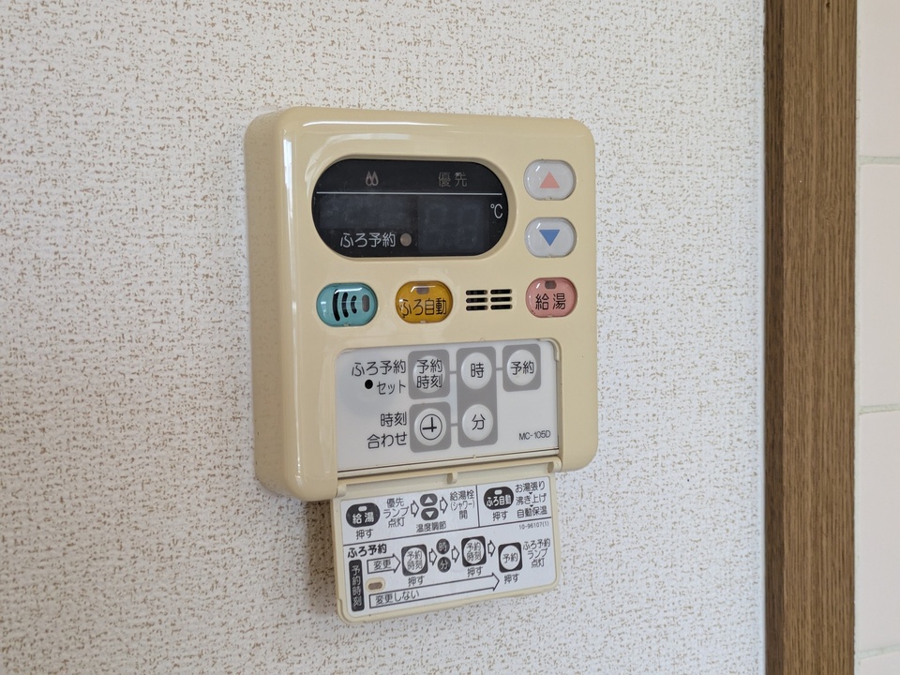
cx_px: 450
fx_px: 1326
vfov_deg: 28.6
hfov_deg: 37.5
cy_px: 338
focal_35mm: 51
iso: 150
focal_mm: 5.43
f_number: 1.89
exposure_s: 1/120
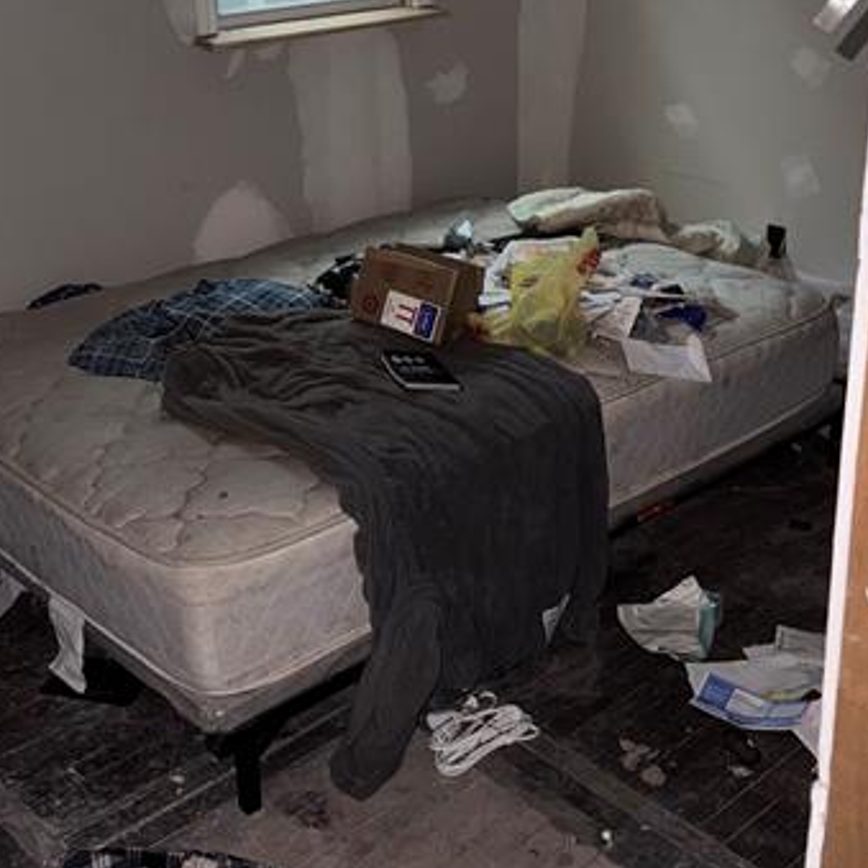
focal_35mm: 48
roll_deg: +1.2
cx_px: 433
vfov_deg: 35.0
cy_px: 279
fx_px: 1362
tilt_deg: -19.0
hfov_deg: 35.4
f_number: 1.78
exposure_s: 1/4
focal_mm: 6.76
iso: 125
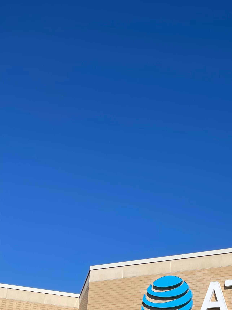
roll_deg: -1.6
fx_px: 545
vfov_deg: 28.1
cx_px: 270
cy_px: 361
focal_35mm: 61
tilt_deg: +12.3
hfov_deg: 22.4
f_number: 1.6
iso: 32
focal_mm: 5.1
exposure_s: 1/4525
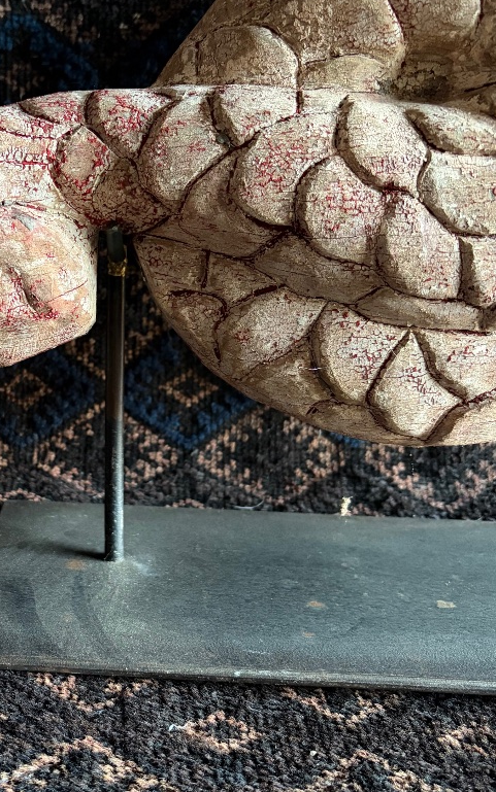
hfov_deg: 28.8
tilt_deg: -17.5
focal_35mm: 43
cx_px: 60
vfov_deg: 46.2
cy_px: 408
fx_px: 929
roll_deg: -1.9
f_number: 1.6
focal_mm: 5.96
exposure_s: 1/30
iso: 640
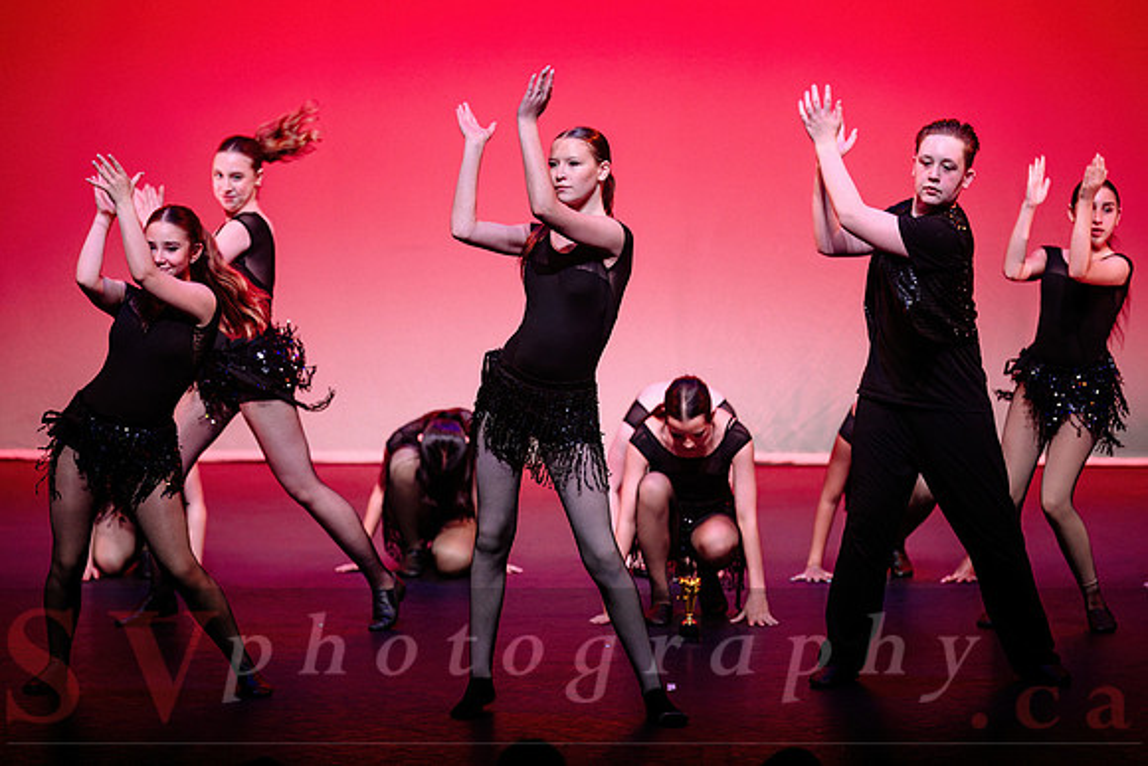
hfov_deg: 12.7
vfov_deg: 8.5
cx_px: 561
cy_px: 336
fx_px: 5152
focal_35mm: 162
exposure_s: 1/640
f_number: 2.8
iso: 1250
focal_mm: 140
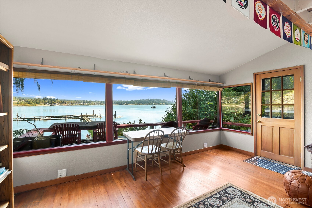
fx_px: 139
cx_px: 156
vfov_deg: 73.6
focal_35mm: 16
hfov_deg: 96.8
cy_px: 104
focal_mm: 16
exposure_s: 1/3
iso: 200
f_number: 8
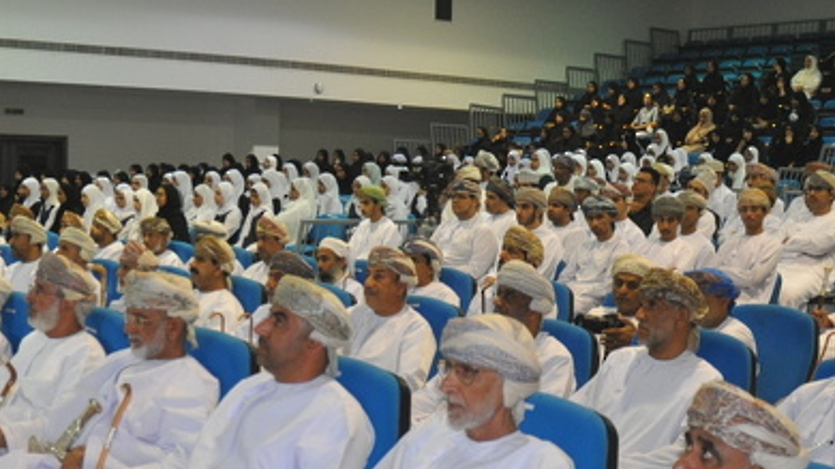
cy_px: 444
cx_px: 171
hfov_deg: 34.9
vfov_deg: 20.2
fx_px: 1284
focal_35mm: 58
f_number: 3.5
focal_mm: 18
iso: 800
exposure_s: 1/60
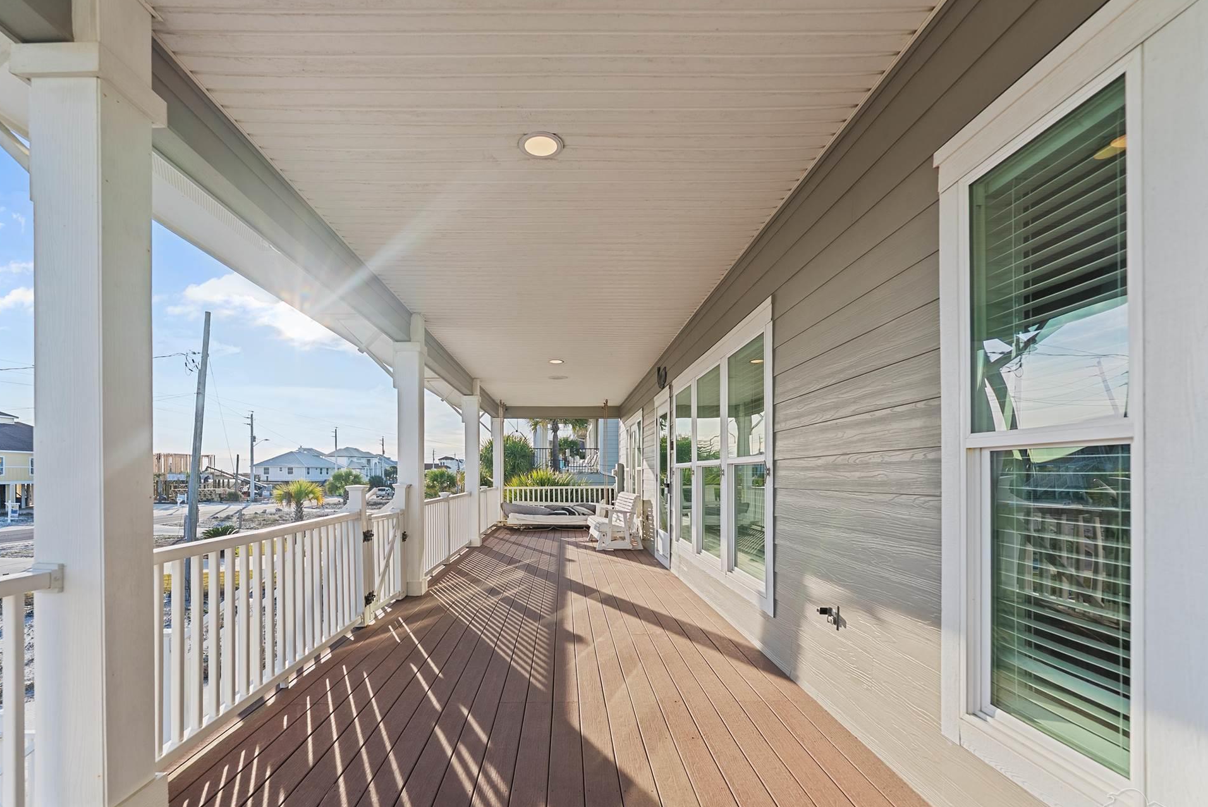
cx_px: 568
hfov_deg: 100.2
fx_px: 504
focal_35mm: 15
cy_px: 425
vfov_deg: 77.3
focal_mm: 14
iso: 200
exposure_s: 1/160
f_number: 4
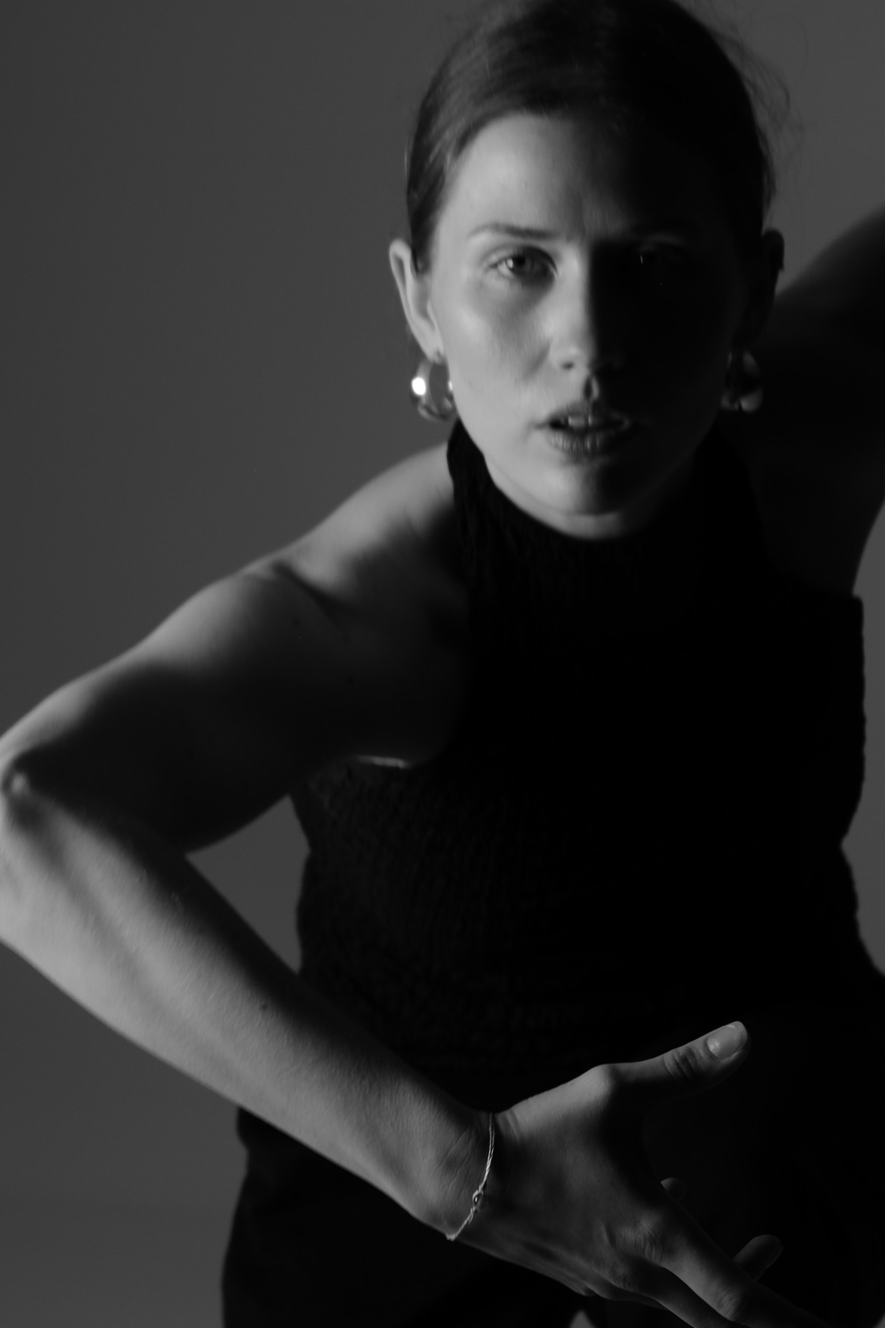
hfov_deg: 12.7
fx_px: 3984
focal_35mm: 108
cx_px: 478
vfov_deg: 18.9
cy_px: 695
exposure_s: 1/125
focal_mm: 55
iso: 160
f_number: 4
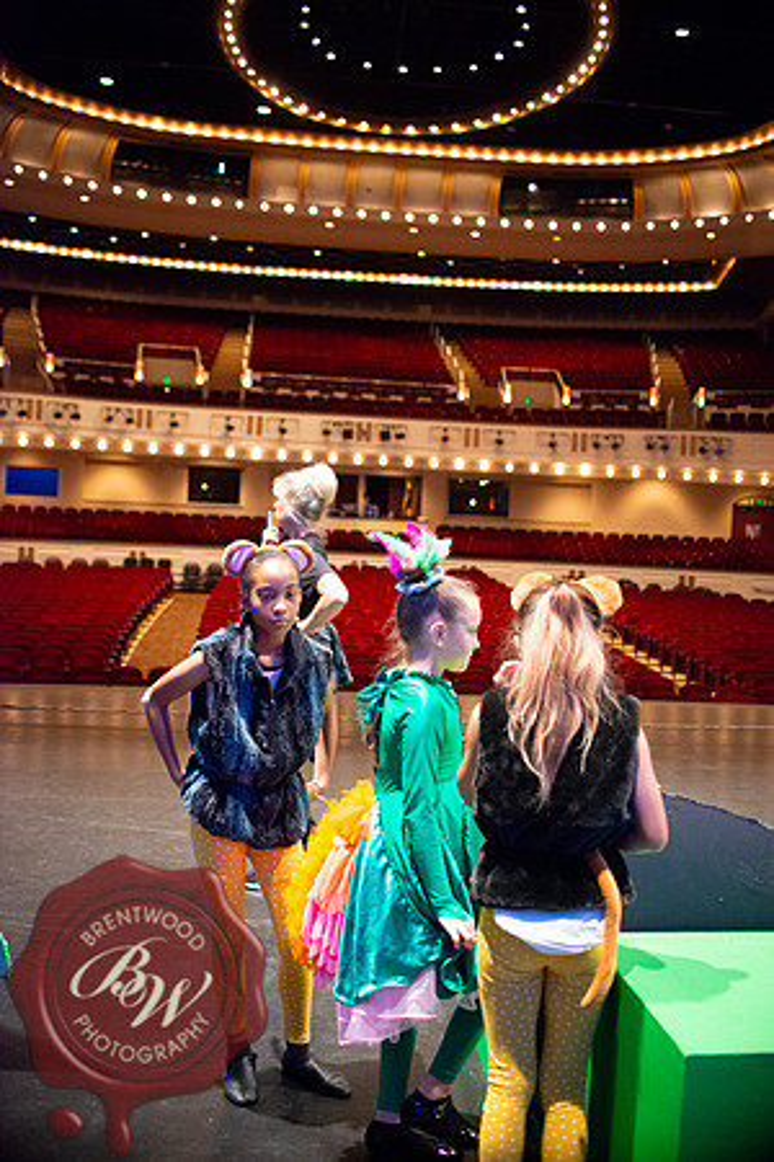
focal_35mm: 35
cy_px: 581
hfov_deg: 37.9
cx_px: 387
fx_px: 1129
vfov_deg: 54.4
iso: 6400
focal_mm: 35
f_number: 2.8
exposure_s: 1/160
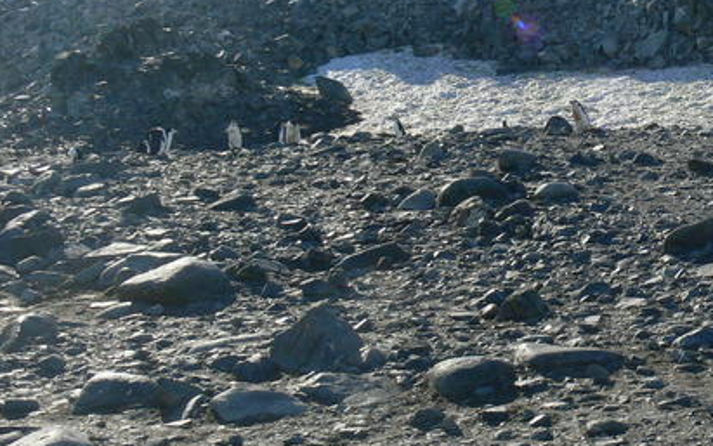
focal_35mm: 101
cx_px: 690
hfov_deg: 20.0
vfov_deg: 13.0
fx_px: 1963
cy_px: 191
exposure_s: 1/320
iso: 80
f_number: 5.6
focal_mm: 9.7
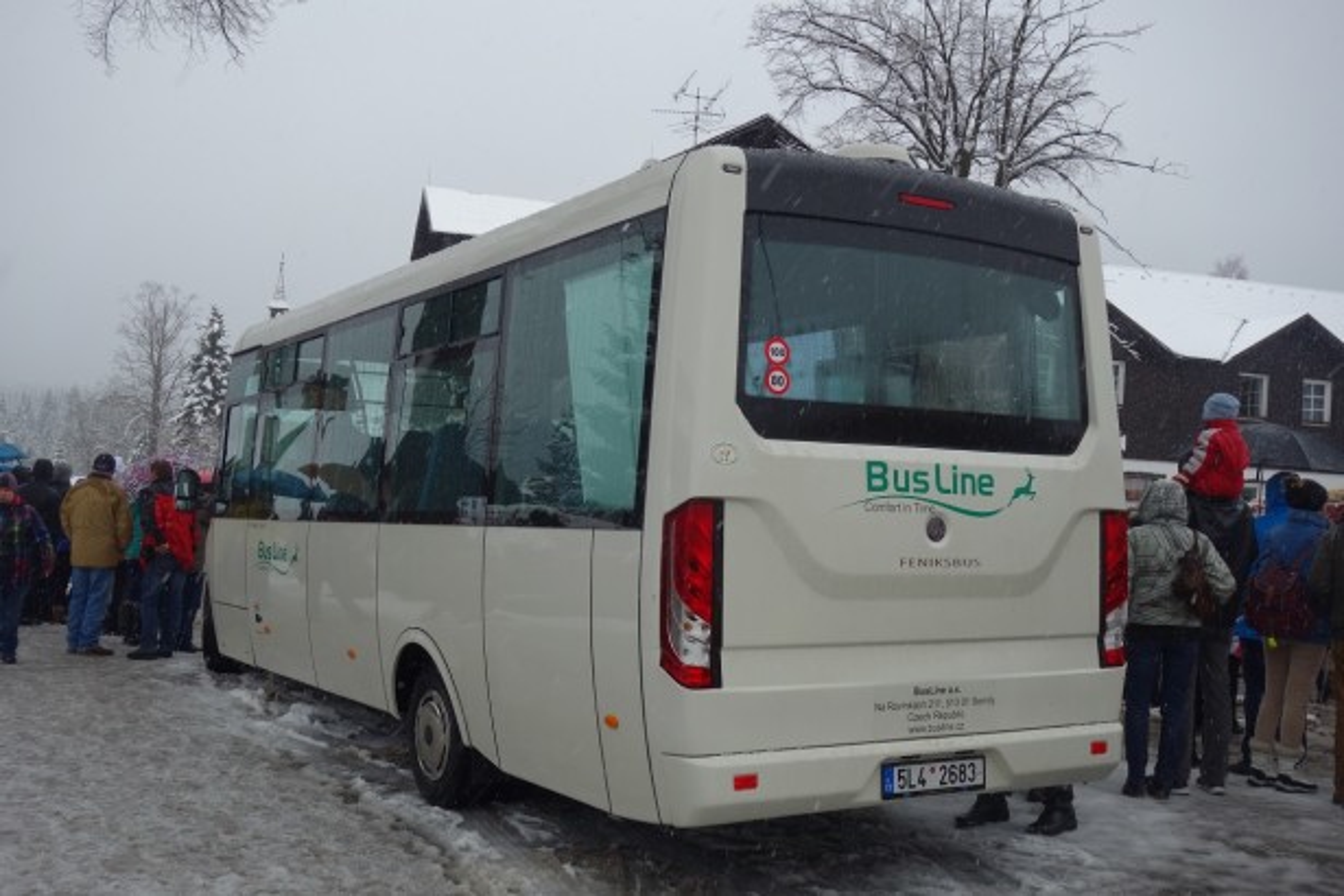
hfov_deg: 51.9
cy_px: 448
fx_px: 1381
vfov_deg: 35.9
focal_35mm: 37
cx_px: 672
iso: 125
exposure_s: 1/200
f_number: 5.6
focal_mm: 13.75
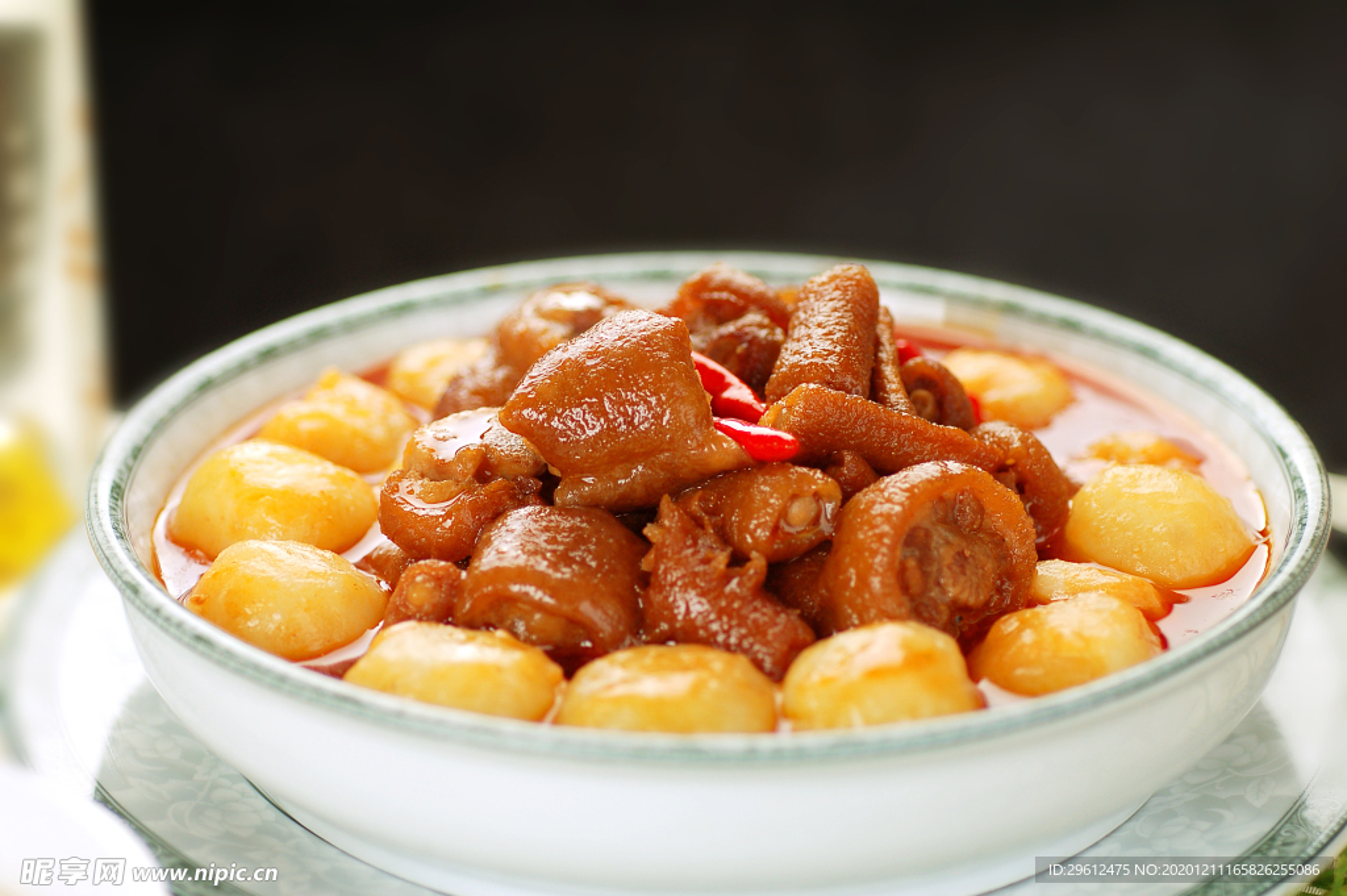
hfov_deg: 22.6
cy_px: 448
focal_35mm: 90
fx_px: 3365
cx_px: 674
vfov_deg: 15.2
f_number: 3.5
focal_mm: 60
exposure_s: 1/800
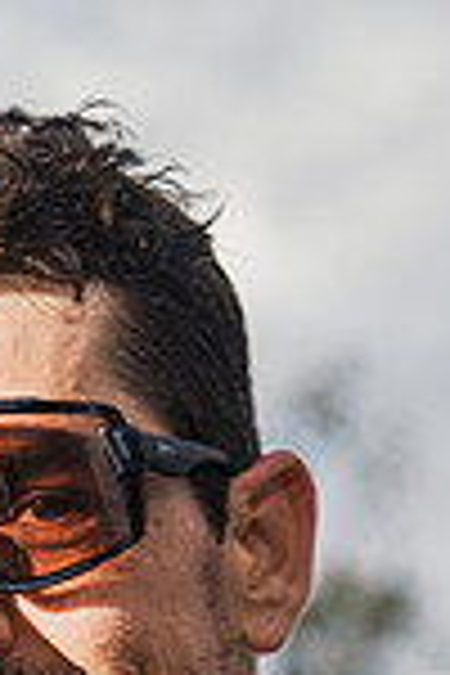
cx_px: -58
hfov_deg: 6.7
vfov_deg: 9.9
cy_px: 835
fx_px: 3843
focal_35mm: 205
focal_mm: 52
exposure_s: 1/200
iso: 100
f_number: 2.8
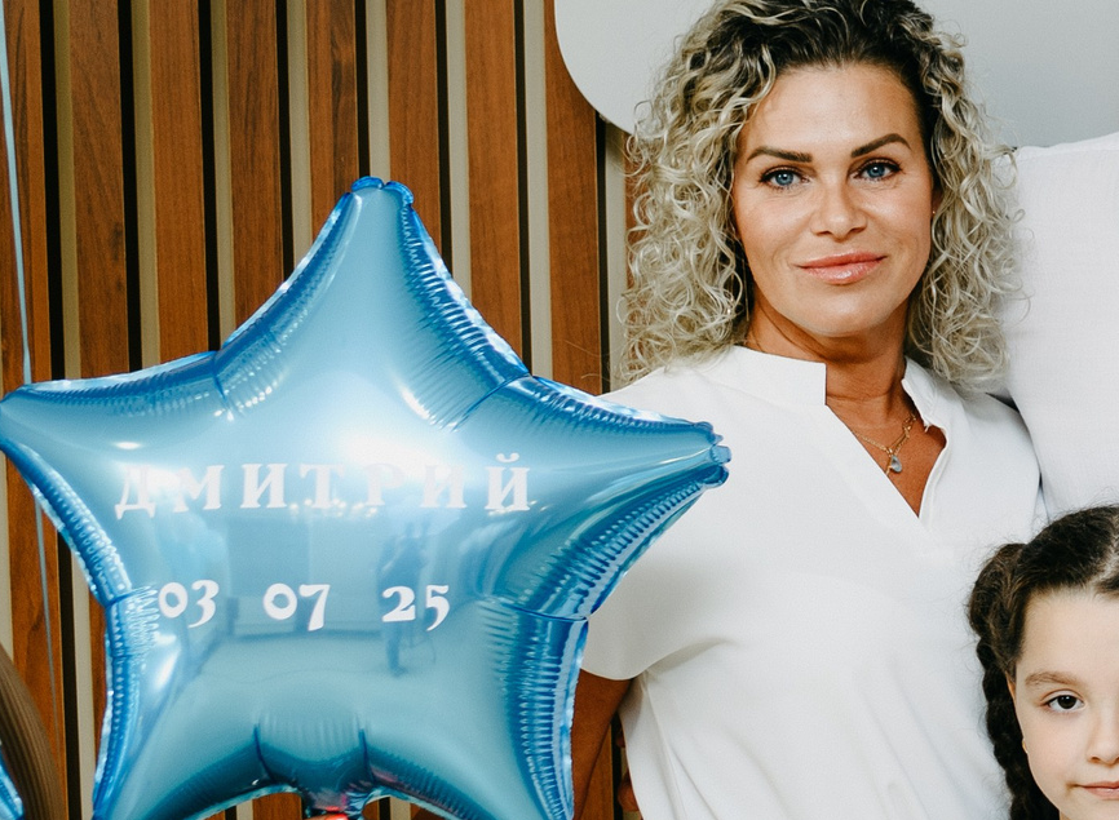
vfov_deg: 12.0
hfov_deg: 14.6
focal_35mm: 122
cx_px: 1898
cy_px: 309
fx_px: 3912
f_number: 3.2
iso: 125
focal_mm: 35
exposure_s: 1/160
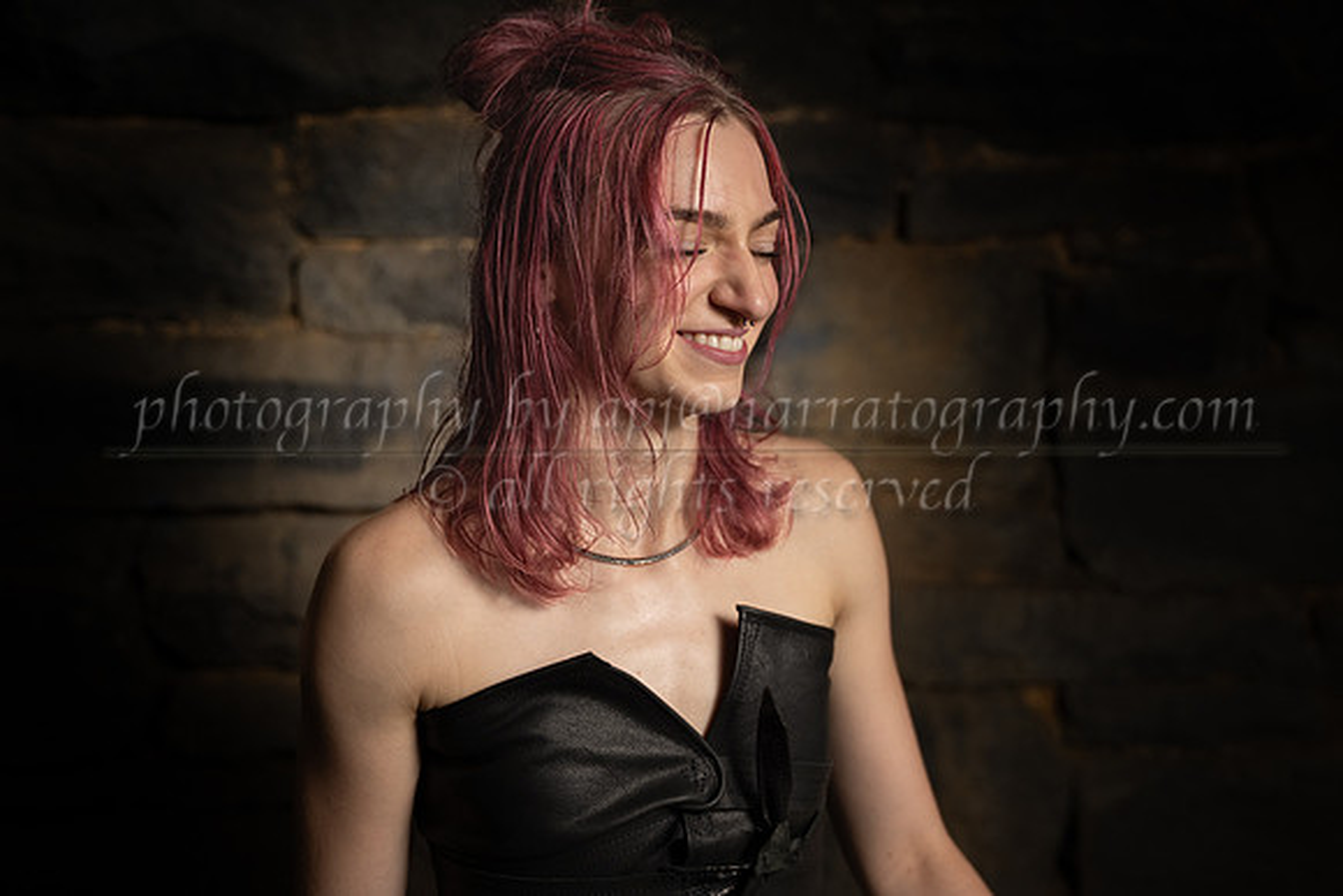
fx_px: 1604
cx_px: 672
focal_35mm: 43
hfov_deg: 45.4
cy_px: 448
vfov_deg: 31.2
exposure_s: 1/400
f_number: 2.8
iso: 400
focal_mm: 43
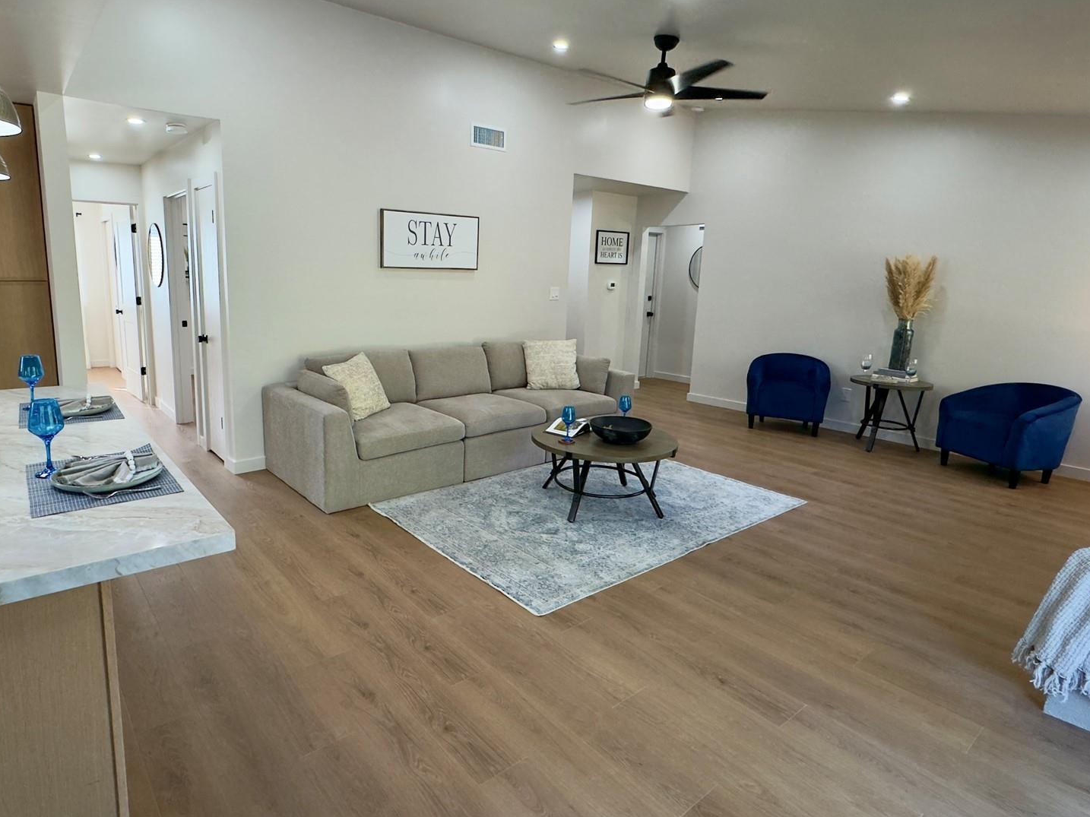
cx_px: 455
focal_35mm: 20
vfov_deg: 65.8
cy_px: 374
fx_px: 630
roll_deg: -0.9
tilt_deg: -10.5
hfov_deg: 81.1
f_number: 2.2
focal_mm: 2.22
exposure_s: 1/120
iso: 160
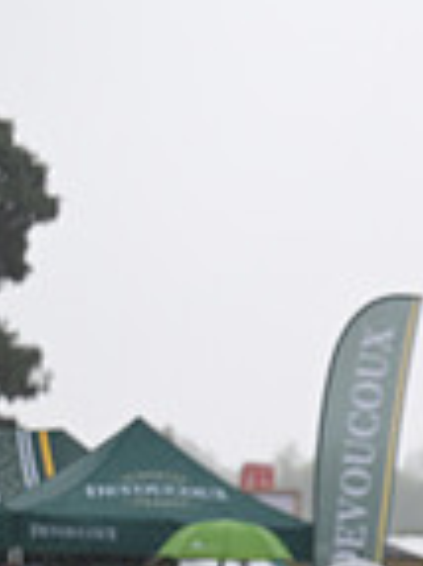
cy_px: 406
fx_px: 9252
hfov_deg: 2.6
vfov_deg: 3.5
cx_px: 1044
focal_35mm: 567
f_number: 4.5
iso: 560
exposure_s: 1/1250
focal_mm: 145
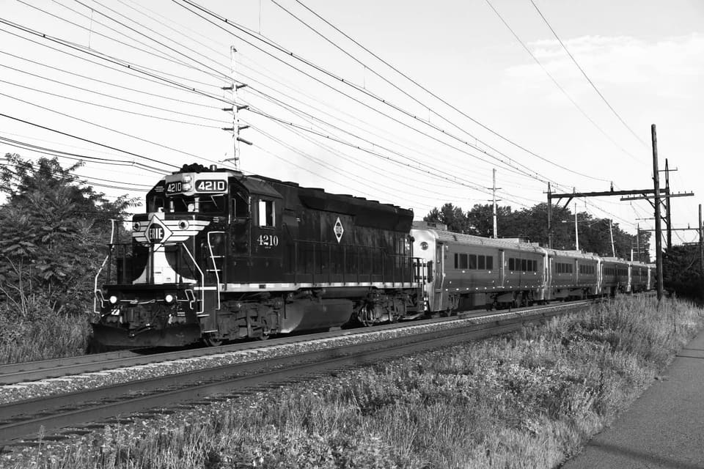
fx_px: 1017
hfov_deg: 38.2
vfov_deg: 26.0
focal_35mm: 52
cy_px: 234
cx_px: 352
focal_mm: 52
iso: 125
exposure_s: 1/500
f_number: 5.6
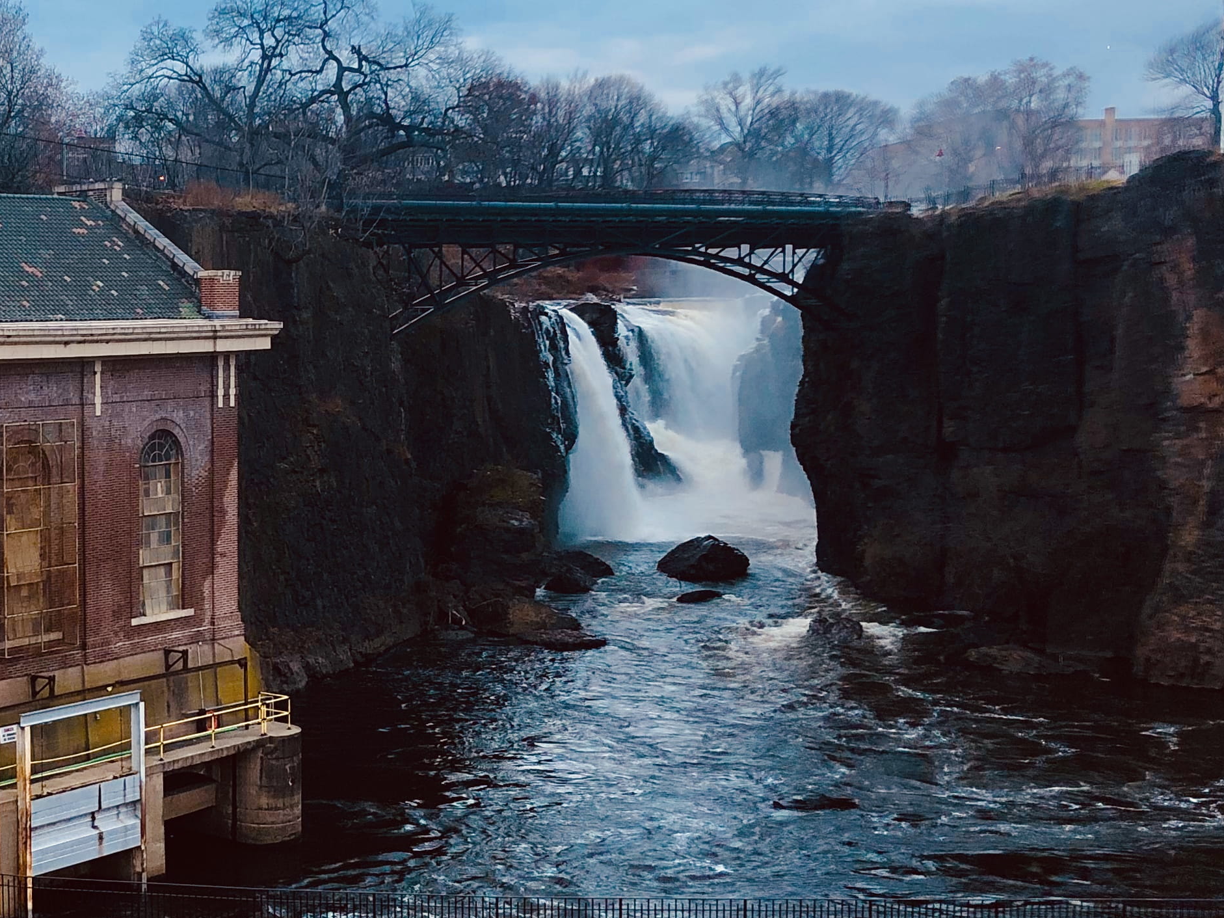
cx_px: 49
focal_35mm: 60
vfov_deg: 24.4
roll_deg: +0.5
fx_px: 2121
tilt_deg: -4.7
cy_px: 505
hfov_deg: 30.3
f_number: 1.8
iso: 25
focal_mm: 4
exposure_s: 1/30
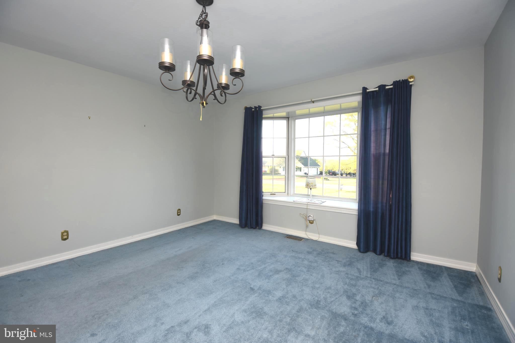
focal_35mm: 15
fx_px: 215
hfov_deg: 100.4
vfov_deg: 77.3
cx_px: 258
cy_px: 172
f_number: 4
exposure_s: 1/60
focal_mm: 10
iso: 100
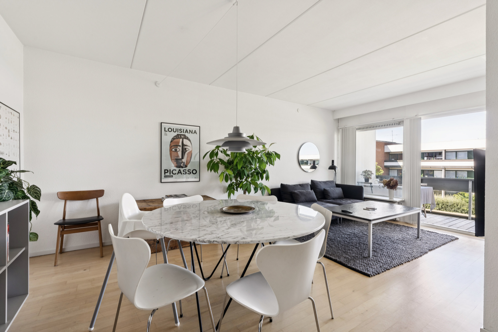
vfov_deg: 73.7
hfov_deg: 96.7
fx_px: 221
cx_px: 249
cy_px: 166
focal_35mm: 16
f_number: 10
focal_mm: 16
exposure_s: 1/20
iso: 200
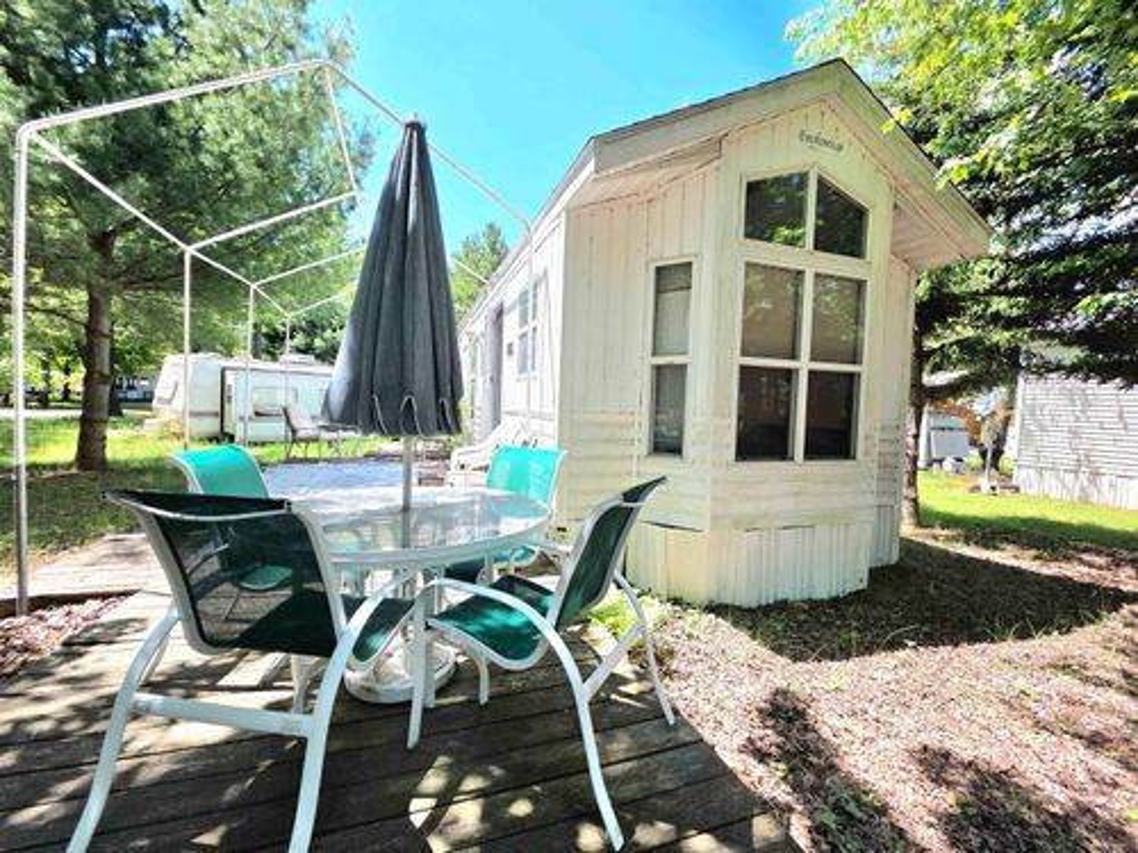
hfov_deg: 106.2
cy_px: 426
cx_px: 569
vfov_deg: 89.9
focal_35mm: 13
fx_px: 427
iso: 40
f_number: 1.9
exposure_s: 1/1000
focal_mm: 2.2
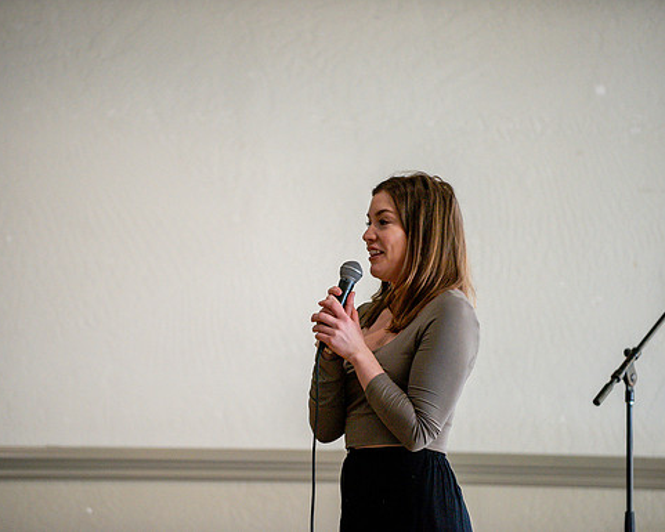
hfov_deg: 8.2
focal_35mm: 237
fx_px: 4665
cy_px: 266
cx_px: 315
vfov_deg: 6.5
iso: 2000
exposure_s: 1/500
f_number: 2.8
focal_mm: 200
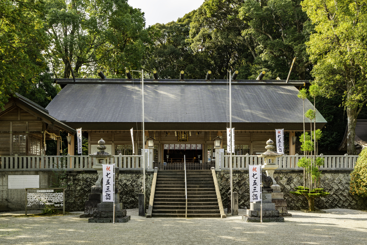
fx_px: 367
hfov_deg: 53.1
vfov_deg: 36.9
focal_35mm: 36
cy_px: 124
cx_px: 186
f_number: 7.1
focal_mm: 35
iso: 160
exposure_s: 1/125
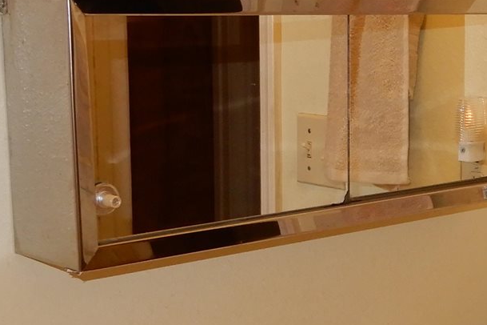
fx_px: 1136
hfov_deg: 23.6
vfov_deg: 16.2
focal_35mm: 84
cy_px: 227
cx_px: 426
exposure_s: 1/30
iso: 200
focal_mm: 4.3
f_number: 3.4
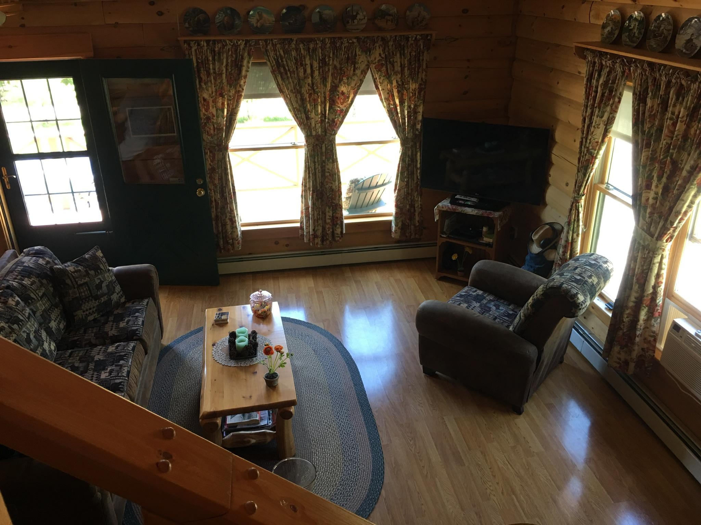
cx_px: 350
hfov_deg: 61.7
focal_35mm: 29
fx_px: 587
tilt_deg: -24.1
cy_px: 262
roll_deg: +0.0
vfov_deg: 48.2
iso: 32
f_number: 2.2
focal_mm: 4.15
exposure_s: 1/15
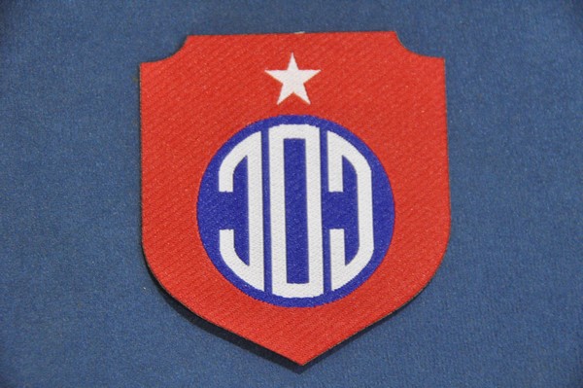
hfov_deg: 14.4
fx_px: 2306
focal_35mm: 142
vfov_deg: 9.6
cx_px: 292
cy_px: 194
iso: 3200
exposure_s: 1/30
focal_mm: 95
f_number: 5.3
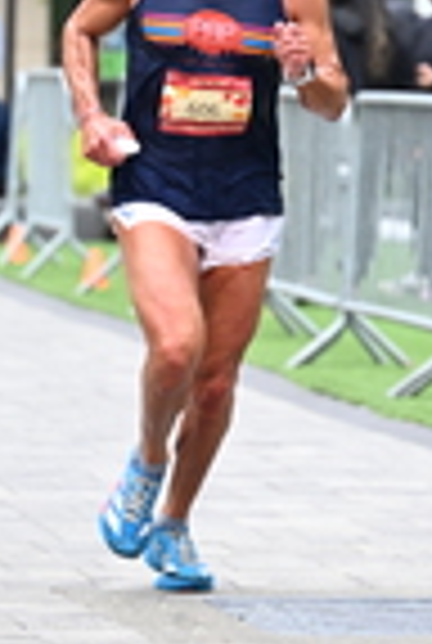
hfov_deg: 3.9
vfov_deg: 5.8
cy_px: 252
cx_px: 412
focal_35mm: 353
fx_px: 6323
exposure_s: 1/1600
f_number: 2.8
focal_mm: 92
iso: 1250
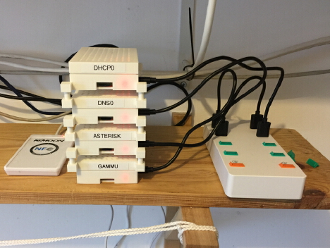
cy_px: 131
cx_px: 150
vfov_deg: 43.0
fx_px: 315
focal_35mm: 33
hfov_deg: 55.2
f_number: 2.2
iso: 80
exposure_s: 1/17
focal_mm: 4.15
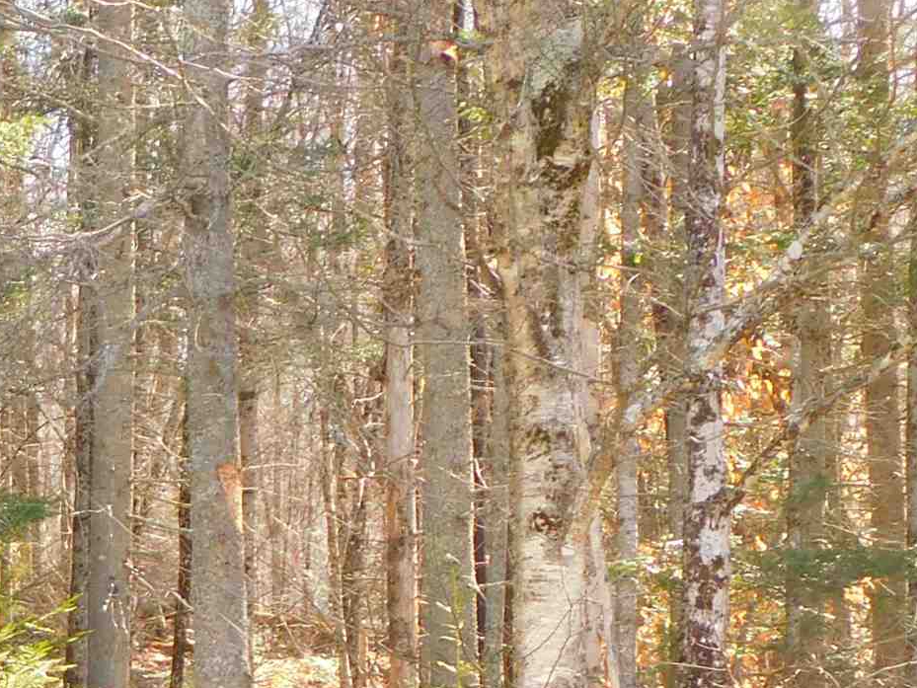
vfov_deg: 7.5
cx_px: -454
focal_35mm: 195
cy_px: 913
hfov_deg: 9.8
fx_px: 5166
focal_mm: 10.4
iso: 125
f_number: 4
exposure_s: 1/100
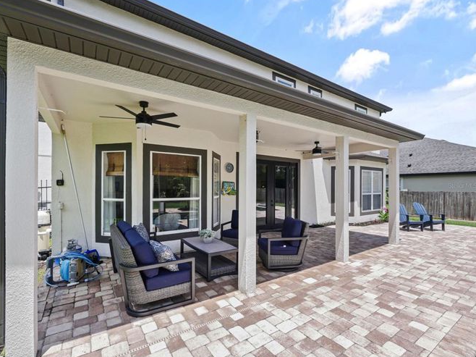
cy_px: 185
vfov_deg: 81.7
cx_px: 223
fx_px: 206
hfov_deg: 98.1
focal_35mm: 15
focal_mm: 7
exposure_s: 1/320
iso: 200
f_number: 6.3
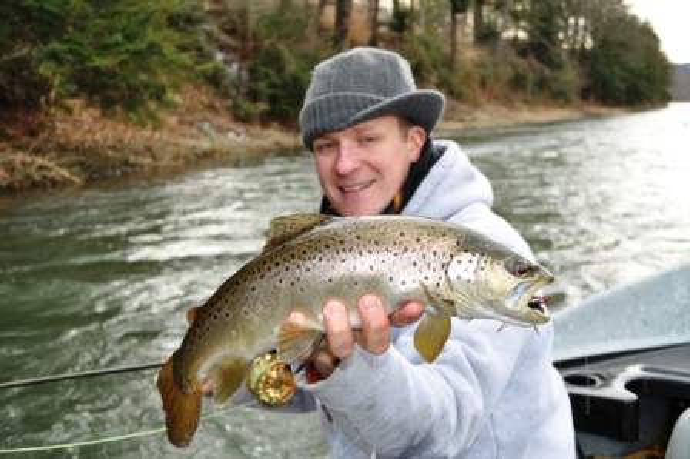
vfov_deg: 34.2
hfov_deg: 49.6
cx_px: 345
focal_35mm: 39
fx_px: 747
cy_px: 230
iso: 250
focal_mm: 26
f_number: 5.6
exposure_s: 1/125
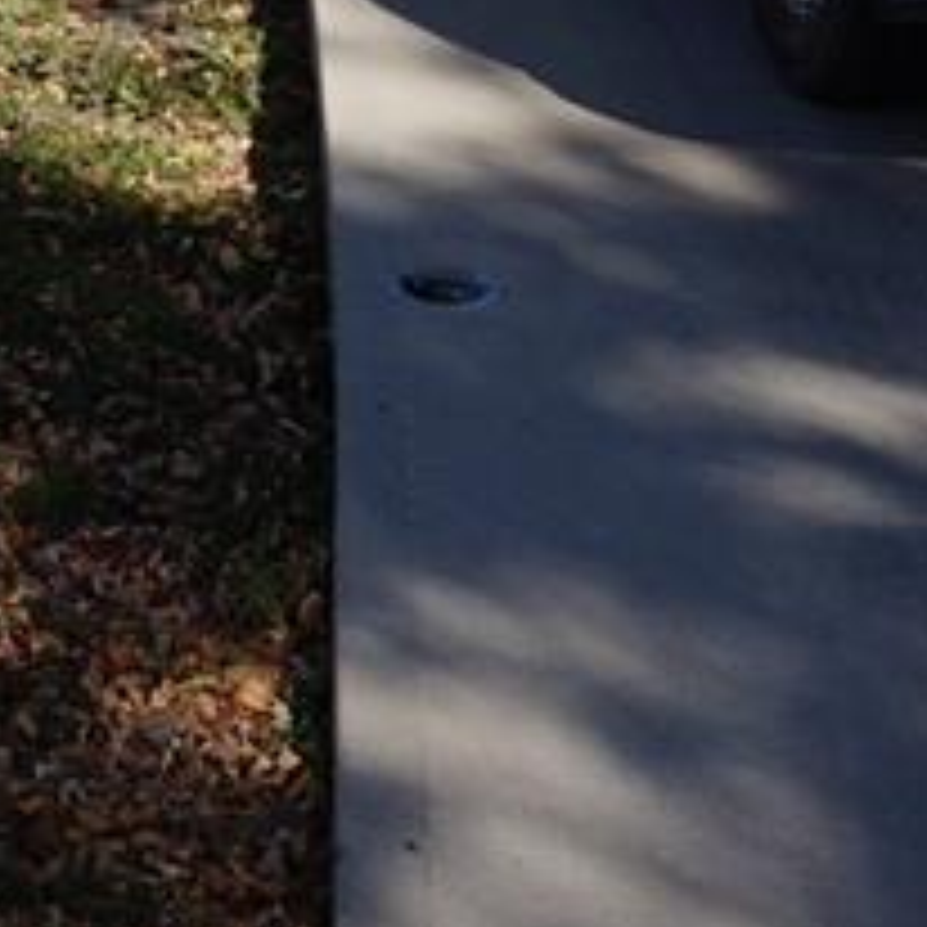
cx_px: -488
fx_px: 3060
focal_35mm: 101
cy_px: -464
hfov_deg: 15.8
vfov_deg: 15.8
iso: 100
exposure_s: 1/80
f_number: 13
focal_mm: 16
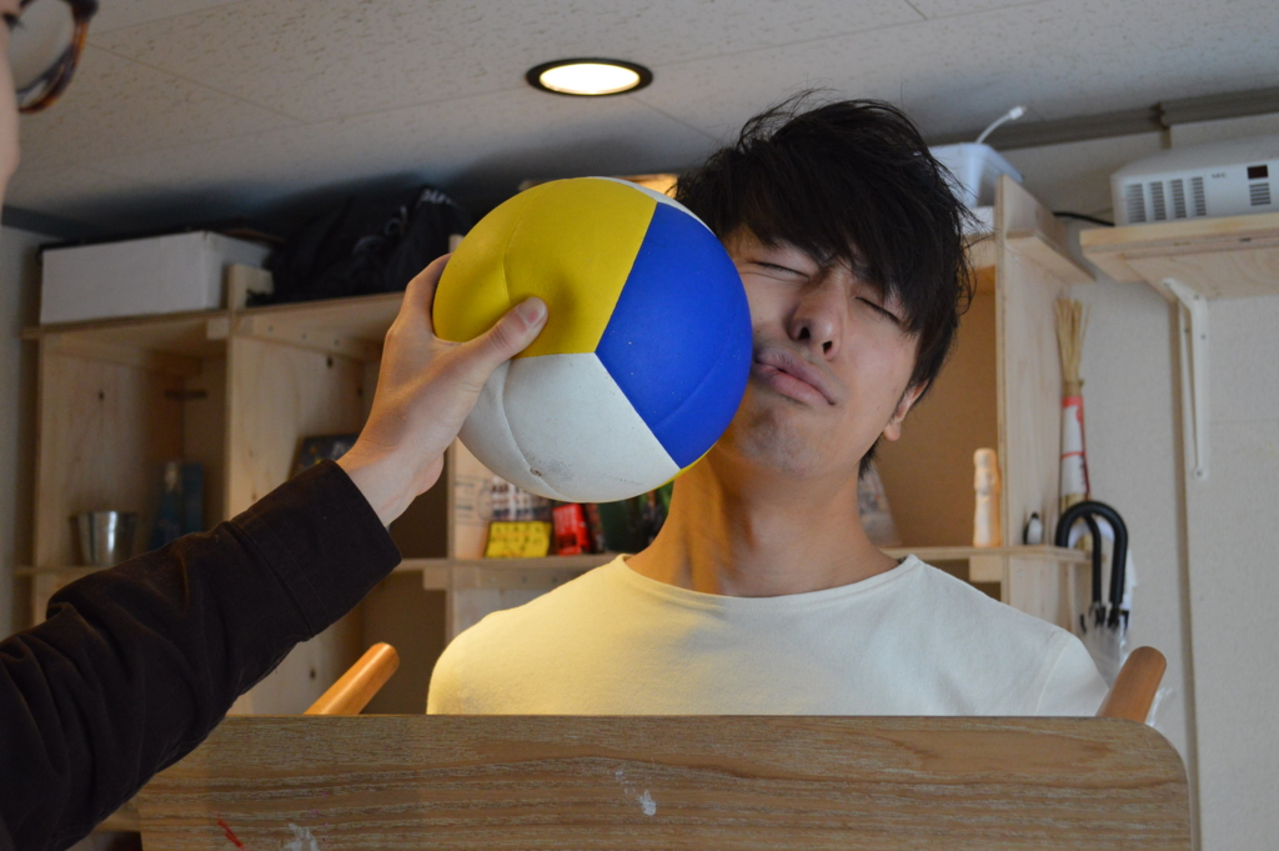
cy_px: 426
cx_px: 640
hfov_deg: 41.1
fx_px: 1704
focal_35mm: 48
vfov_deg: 28.0
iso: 1400
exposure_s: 1/60
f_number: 4.8
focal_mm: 32
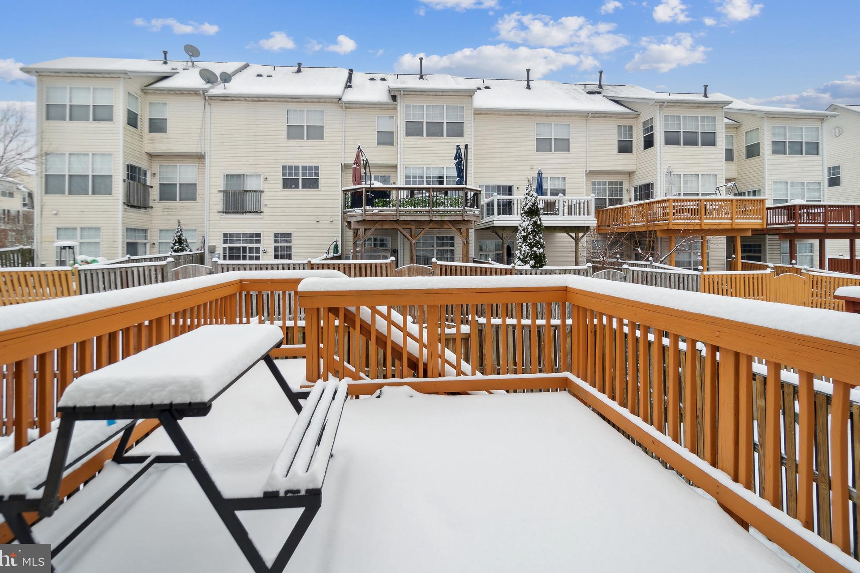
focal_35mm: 16
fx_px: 382
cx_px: 410
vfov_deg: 73.7
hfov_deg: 96.7
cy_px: 271
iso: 100
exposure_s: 1/50
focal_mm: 10
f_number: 9
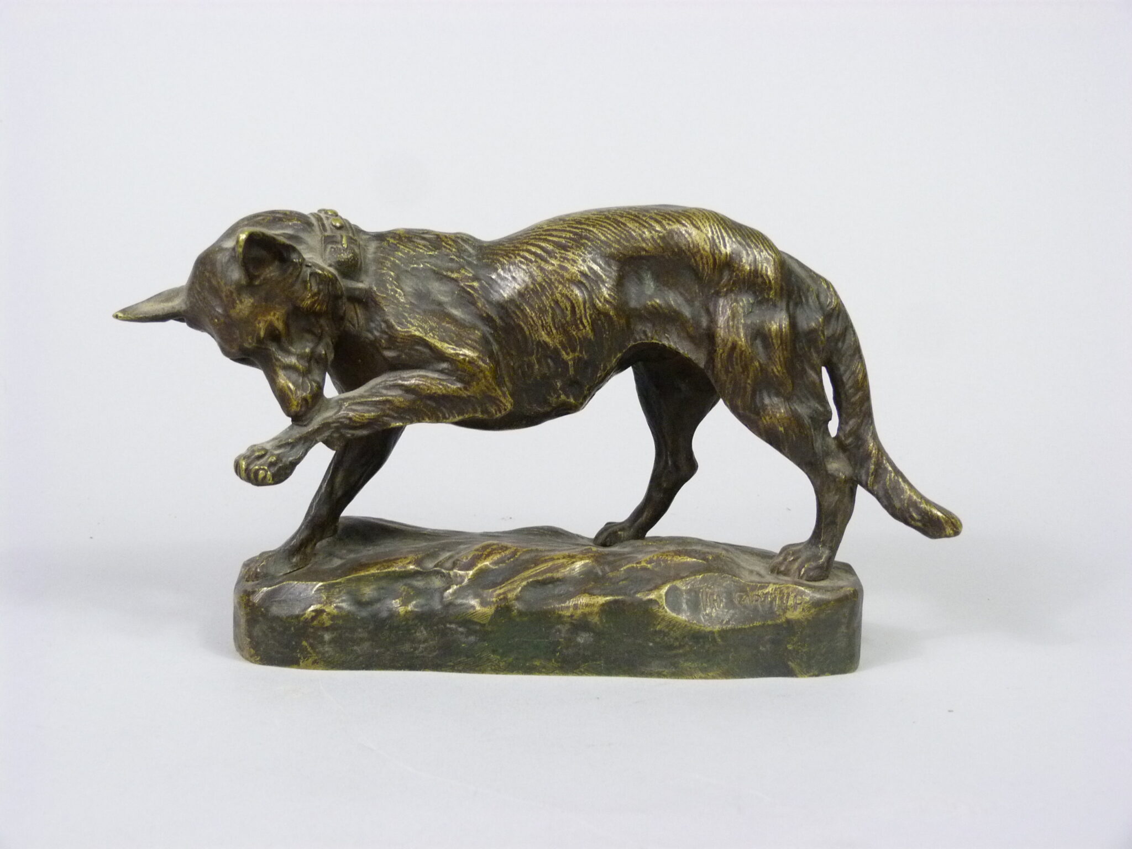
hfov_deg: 33.8
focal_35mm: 57
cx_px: 566
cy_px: 424
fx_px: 1864
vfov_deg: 25.7
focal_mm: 10.2
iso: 400
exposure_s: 1/40
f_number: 3.2
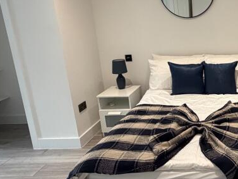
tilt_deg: -12.1
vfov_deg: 37.6
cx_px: 225
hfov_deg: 43.6
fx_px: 261
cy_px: 70
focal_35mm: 38
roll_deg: +2.4
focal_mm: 2.22
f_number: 2.2
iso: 320
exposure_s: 1/109
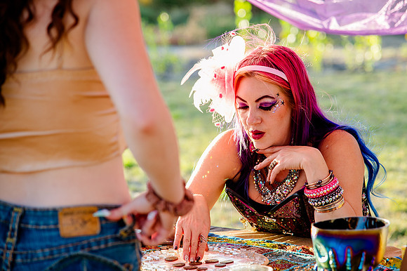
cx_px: 226
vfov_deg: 10.2
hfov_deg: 15.2
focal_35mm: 135
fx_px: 1522
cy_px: 123
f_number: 4.5
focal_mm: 120
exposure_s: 1/200
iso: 400
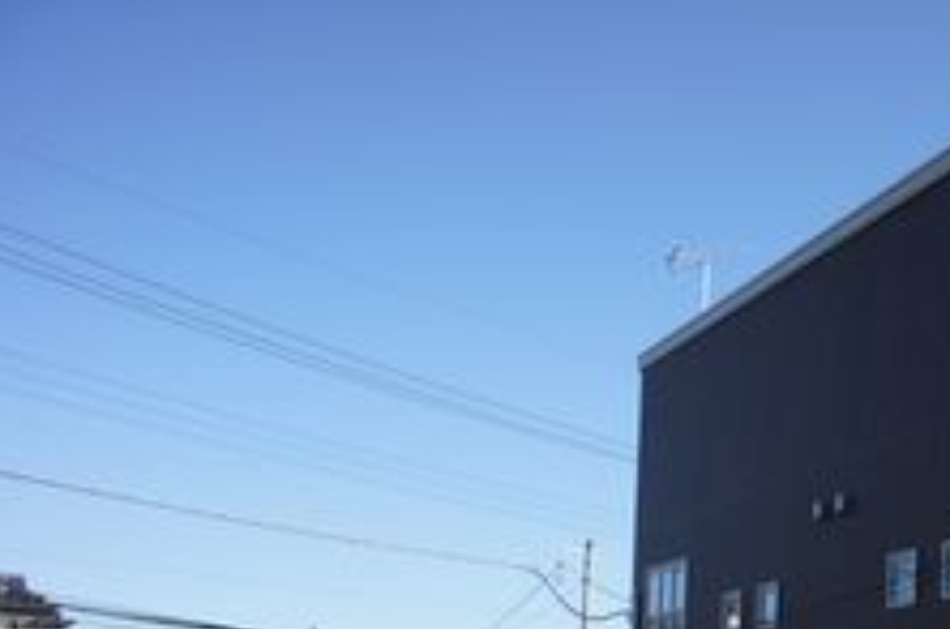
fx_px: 1369
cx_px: 1014
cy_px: 640
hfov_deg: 33.8
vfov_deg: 24.6
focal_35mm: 52
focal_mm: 16
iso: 200
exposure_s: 1/1600
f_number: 3.5
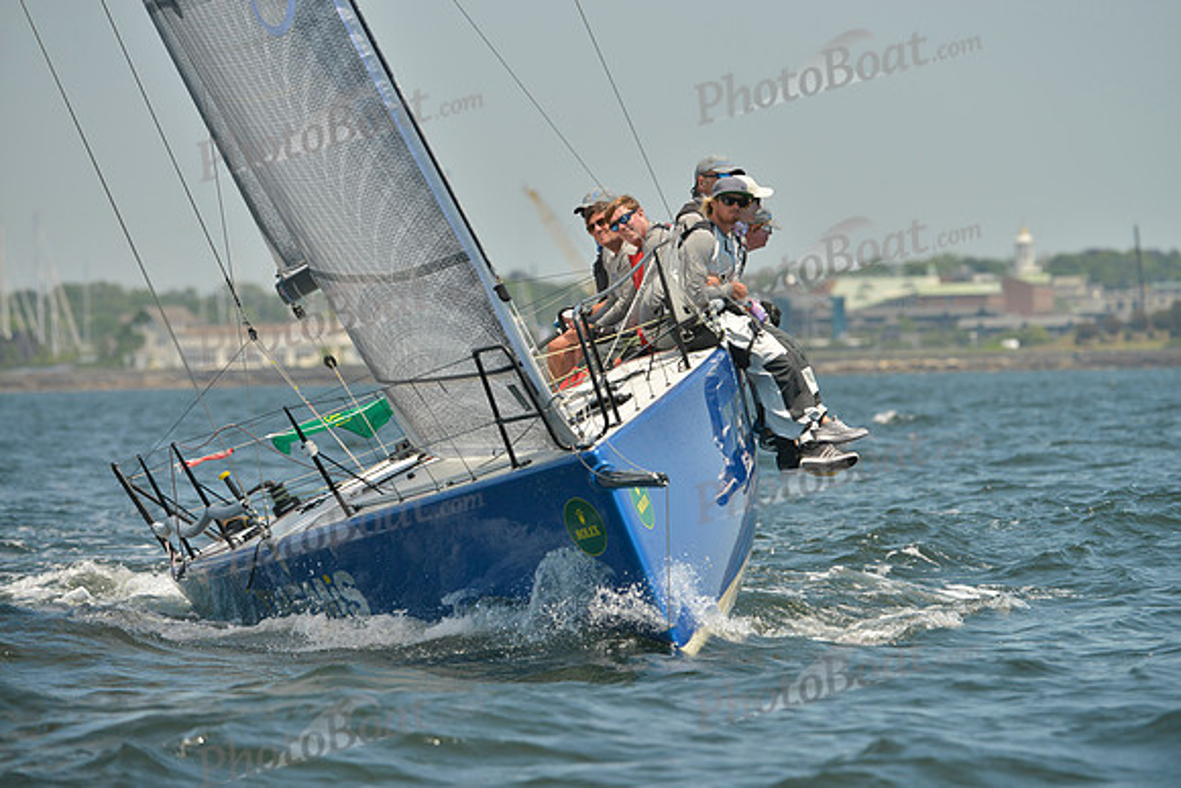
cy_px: 394
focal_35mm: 310
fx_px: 10172
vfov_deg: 4.4
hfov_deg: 6.6
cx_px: 590
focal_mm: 310
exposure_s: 1/1250
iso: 280
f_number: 6.3
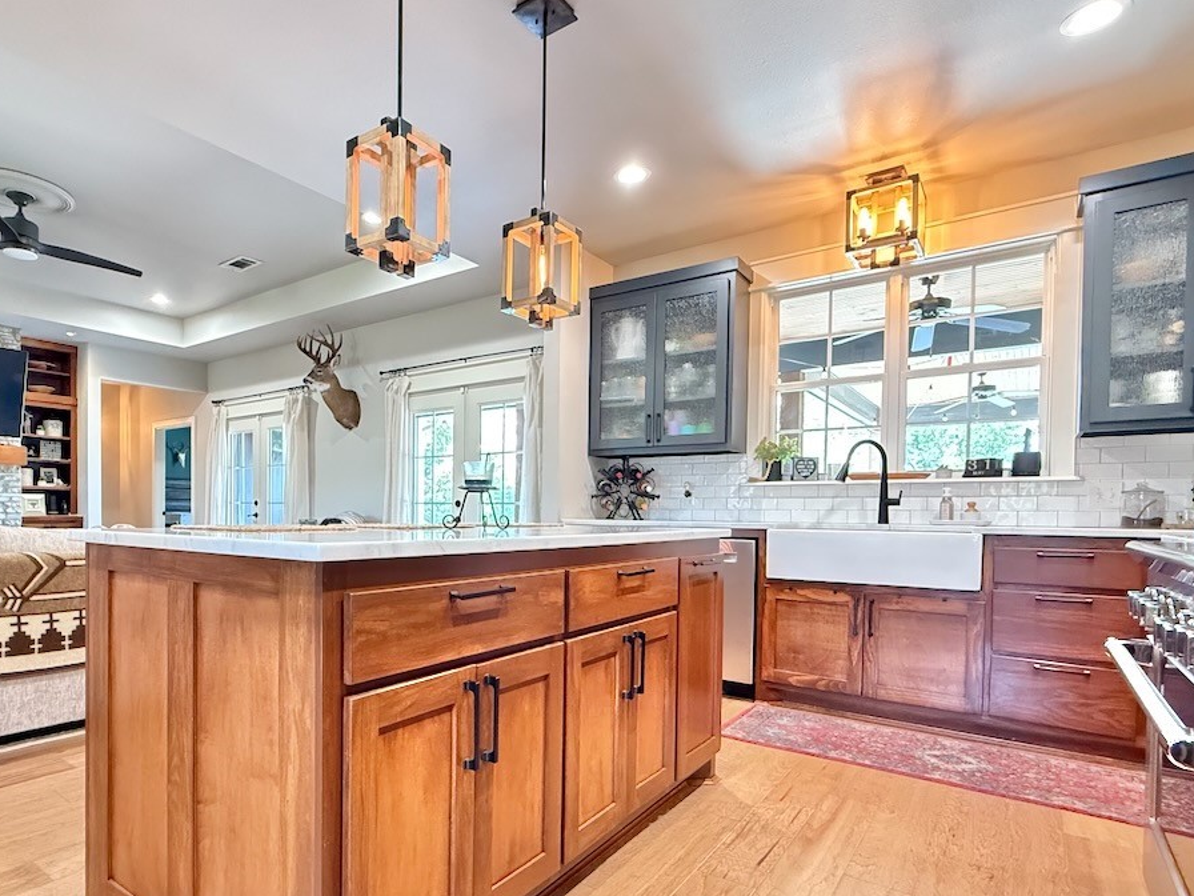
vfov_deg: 65.5
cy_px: 524
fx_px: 690
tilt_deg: -1.6
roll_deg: -0.9
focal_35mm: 20
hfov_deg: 81.0
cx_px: 493
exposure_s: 1/60
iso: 800
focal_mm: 2.22
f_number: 2.2
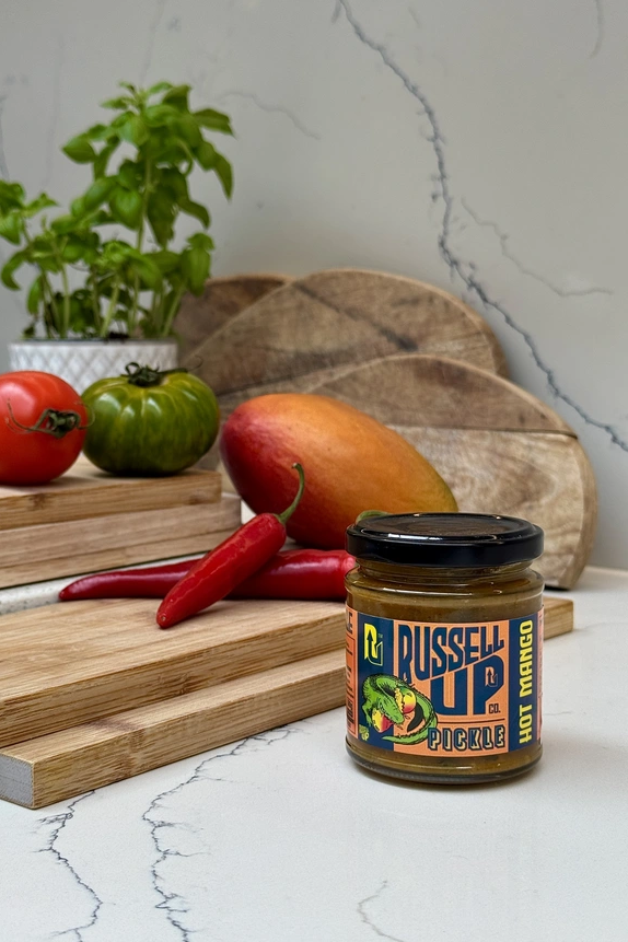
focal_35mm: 51
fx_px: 1334
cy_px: 479
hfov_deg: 26.5
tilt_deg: -6.6
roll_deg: +1.1
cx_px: 280
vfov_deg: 38.9
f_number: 1.78
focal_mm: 6.76
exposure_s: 1/194
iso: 50
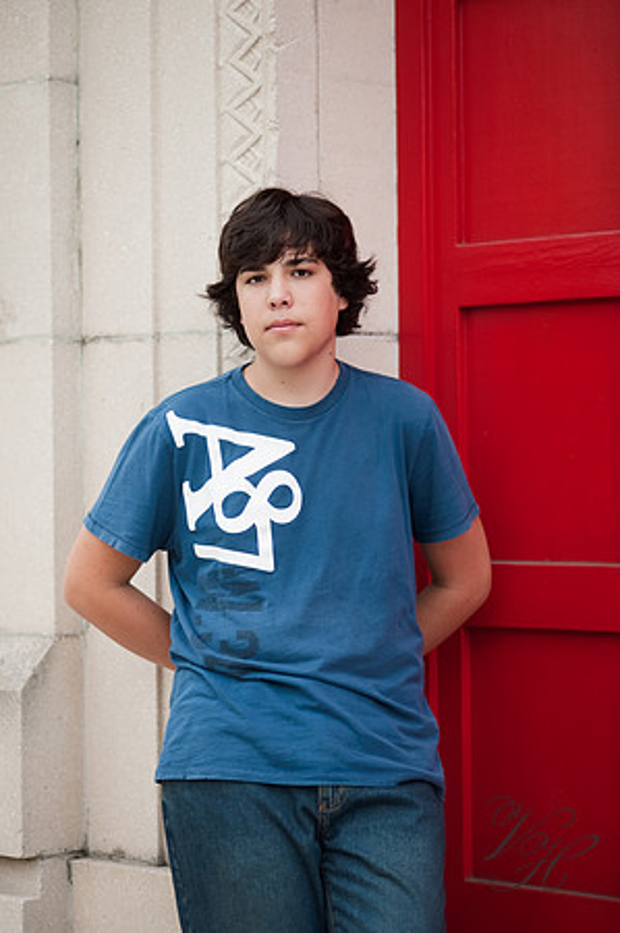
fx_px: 2201
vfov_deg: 23.9
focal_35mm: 85
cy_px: 466
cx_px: 310
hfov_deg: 16.0
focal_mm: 85
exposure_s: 1/250
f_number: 2
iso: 200
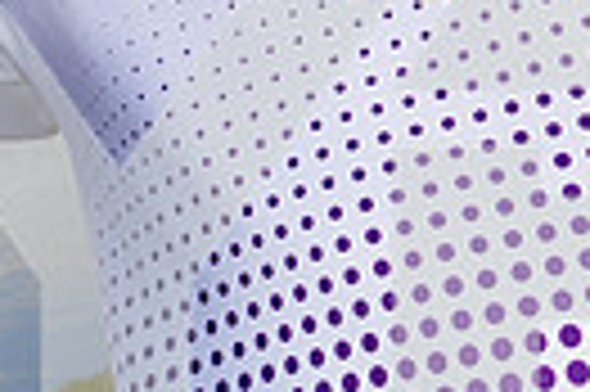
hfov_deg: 13.6
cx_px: 320
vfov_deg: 8.7
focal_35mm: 151
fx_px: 2472
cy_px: -340
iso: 100
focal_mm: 34
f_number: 8
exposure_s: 1/250
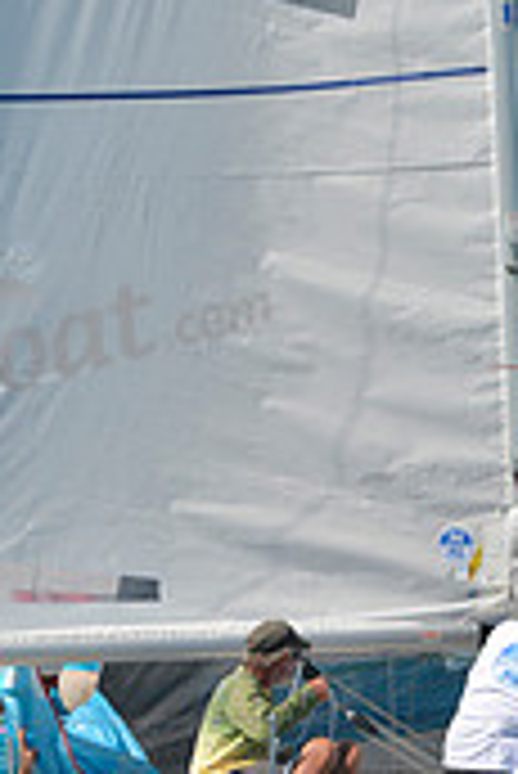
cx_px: 509
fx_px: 29077
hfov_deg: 1.0
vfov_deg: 1.5
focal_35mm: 1350
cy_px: 542
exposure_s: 1/1250
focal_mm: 400
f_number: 5.6
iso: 200
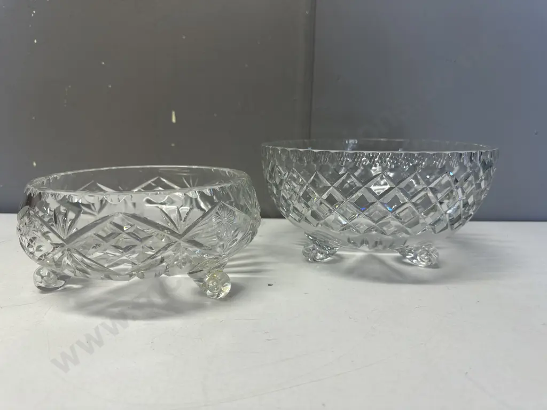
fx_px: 379
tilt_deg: -11.3
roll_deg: -0.6
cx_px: 274
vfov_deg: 56.8
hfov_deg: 71.6
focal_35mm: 24
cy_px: 205
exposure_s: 1/100
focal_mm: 6.86
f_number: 1.78
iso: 80
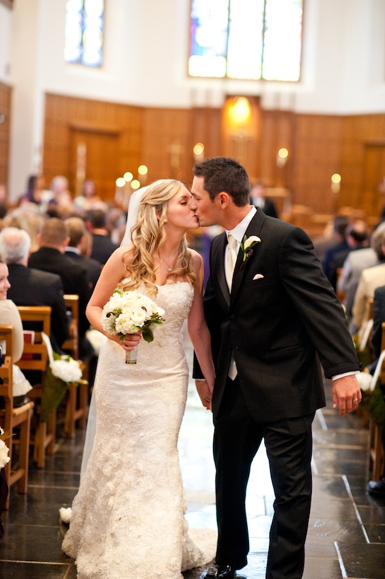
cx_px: 192
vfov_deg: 23.9
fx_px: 1366
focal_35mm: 85
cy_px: 290
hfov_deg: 16.0
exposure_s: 1/250
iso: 2500
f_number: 2
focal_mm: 85
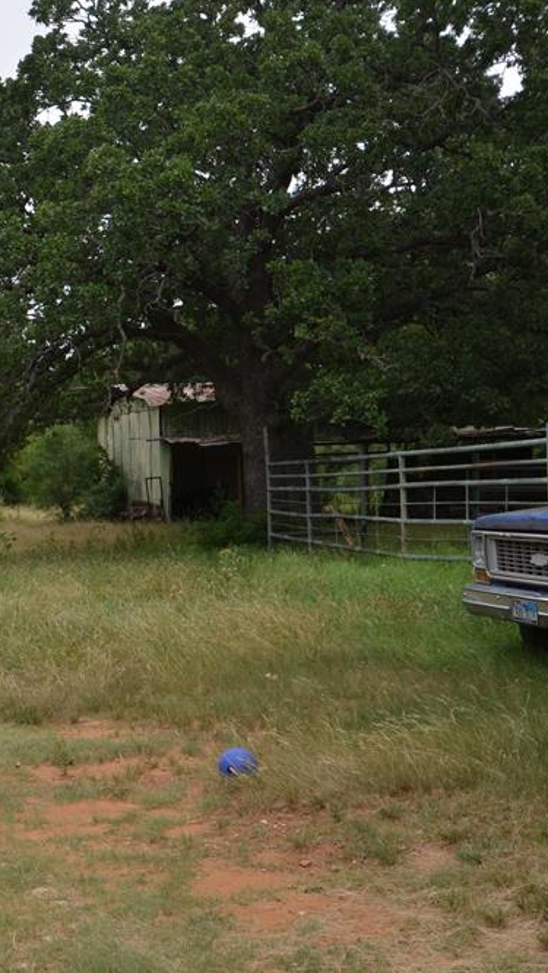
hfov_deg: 21.2
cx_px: -99
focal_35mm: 53
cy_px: 489
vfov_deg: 39.2
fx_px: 1368
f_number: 8
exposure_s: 1/250
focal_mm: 22
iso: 125
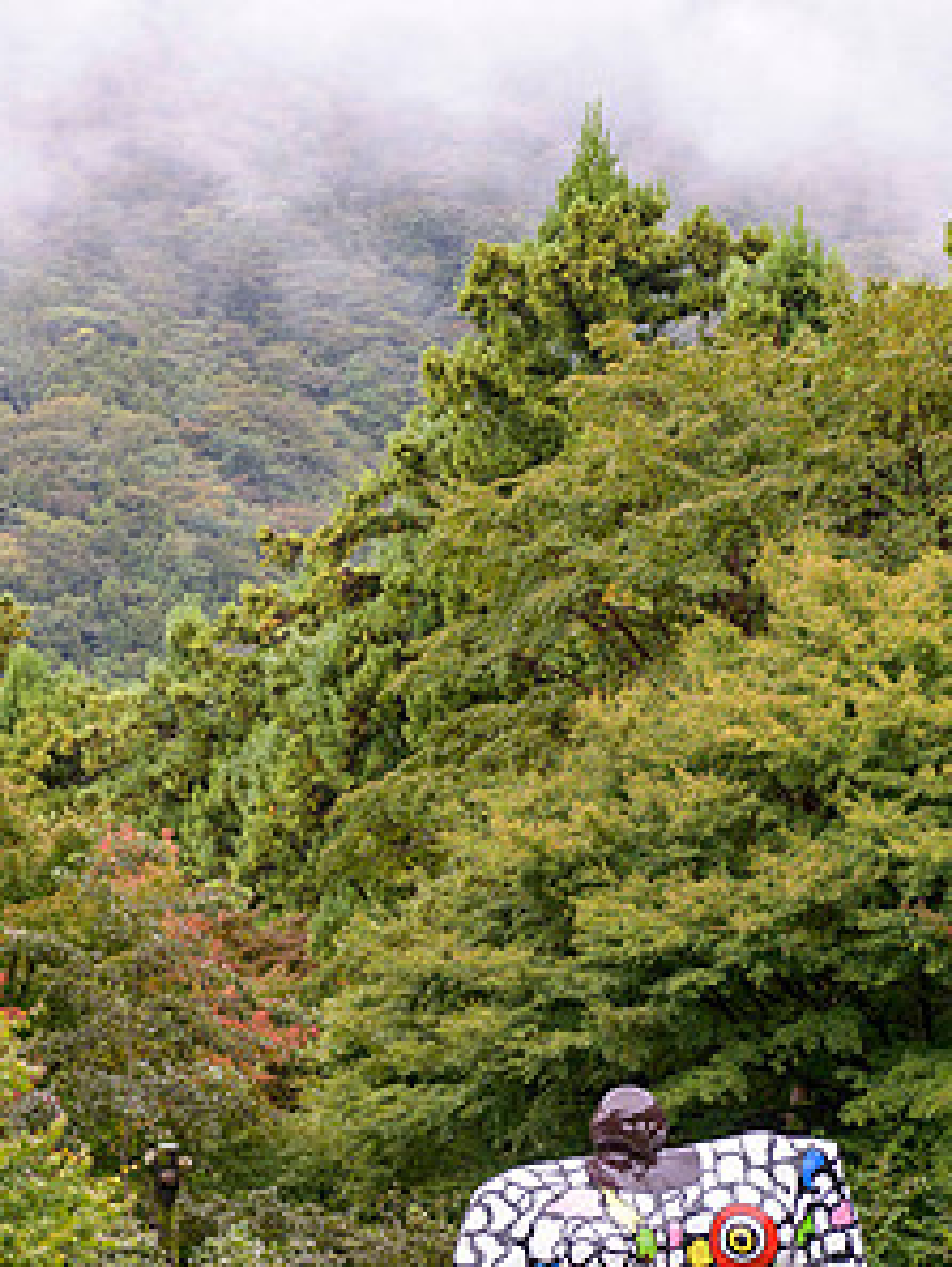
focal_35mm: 96
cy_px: 926
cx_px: 546
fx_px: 3518
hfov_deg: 15.4
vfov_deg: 20.3
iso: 160
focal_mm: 66
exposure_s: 1/160
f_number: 4
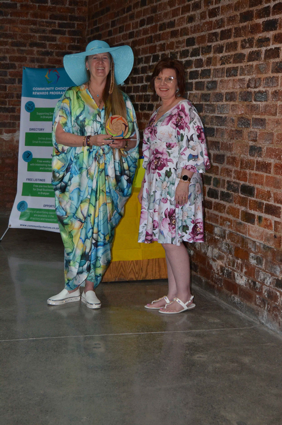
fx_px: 744
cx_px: 141
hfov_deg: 21.5
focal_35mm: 63
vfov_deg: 32.0
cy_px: 212
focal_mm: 42
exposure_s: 1/60
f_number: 5
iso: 1600
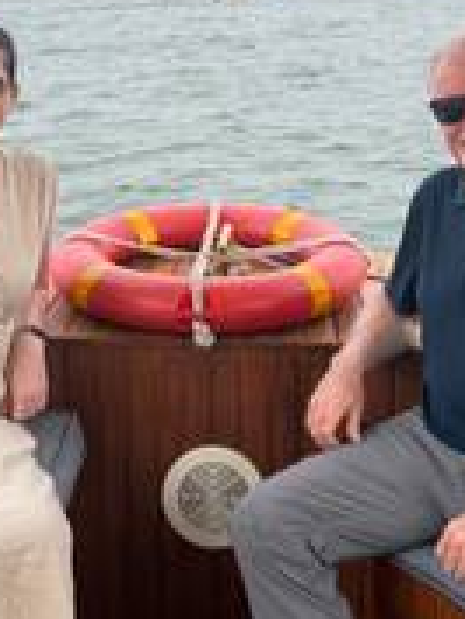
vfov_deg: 28.8
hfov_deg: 22.6
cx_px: 227
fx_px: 1163
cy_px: 80
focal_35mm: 65
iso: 80
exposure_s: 1/2370
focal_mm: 6.76
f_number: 1.78
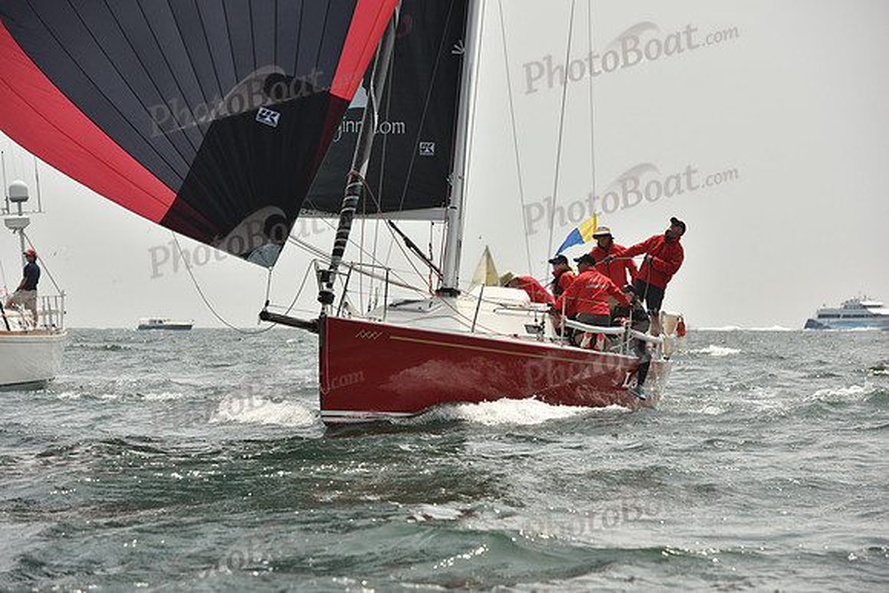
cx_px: 444
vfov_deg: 7.9
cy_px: 296
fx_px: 4322
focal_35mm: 175
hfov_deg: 11.7
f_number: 9
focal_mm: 175
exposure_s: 1/1600
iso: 400
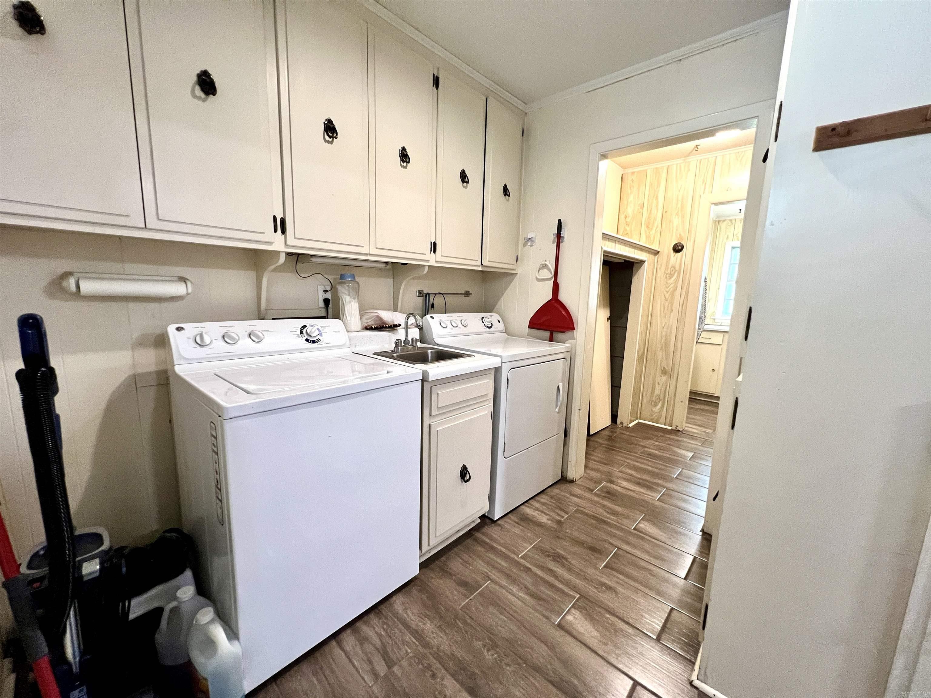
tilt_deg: -9.0
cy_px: 349
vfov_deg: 89.9
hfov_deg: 106.2
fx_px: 350
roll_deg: -2.5
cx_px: 466
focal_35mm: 13
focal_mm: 1.57
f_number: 1.8
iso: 400
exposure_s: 1/60
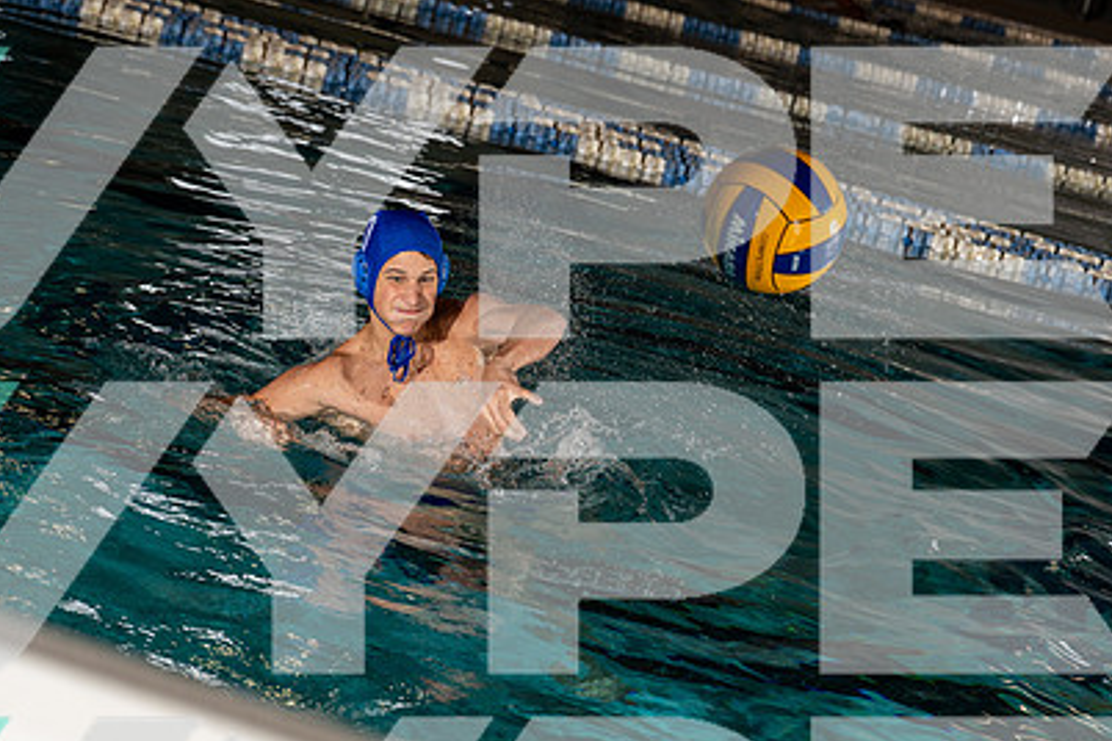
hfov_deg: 20.2
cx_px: 434
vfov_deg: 13.5
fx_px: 3120
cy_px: 529
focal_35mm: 101
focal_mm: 70
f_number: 4
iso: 100
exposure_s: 1/250
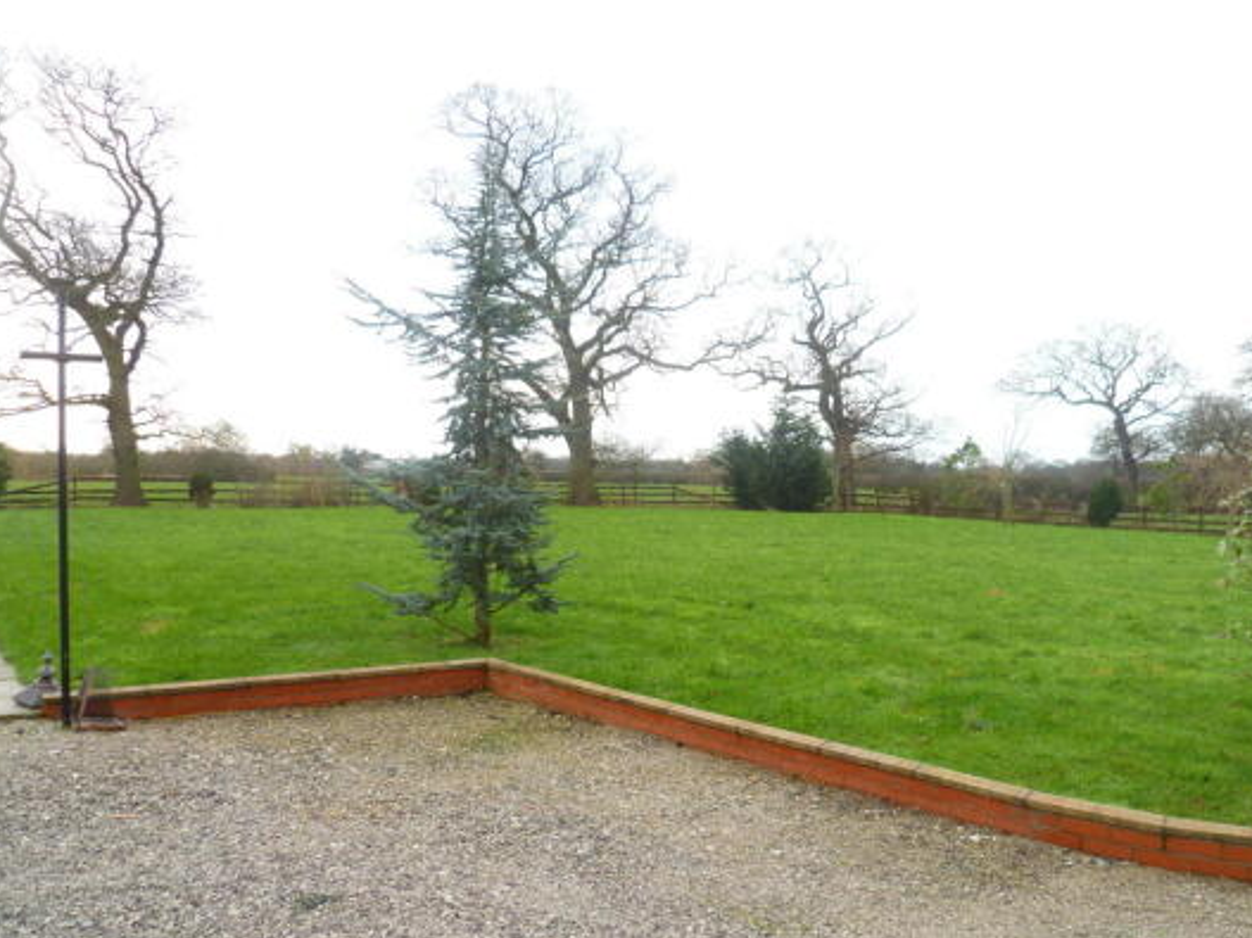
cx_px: 681
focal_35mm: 31
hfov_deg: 58.3
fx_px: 1121
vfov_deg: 45.4
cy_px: 512
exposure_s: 1/125
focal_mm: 5
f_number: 2.8
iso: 80
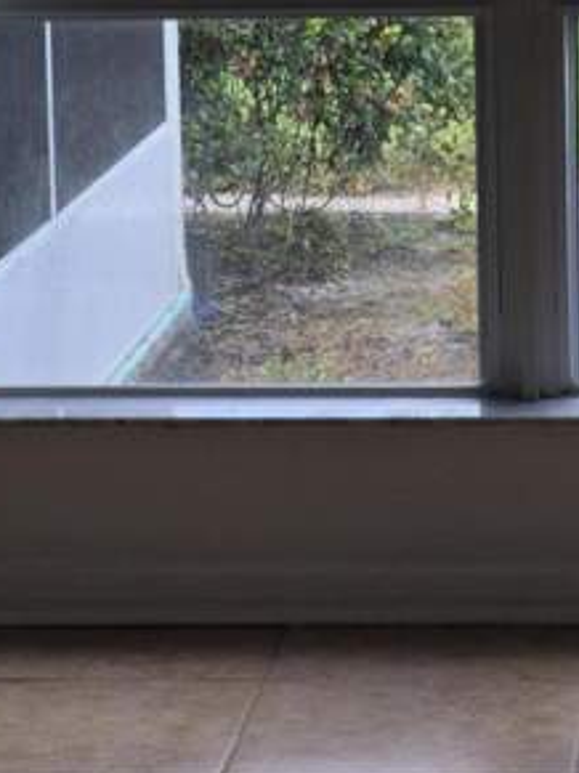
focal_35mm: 152
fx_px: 3392
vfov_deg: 12.9
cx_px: 518
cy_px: 37
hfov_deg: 9.7
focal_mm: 7
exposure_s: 1/182
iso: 32
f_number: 2.4
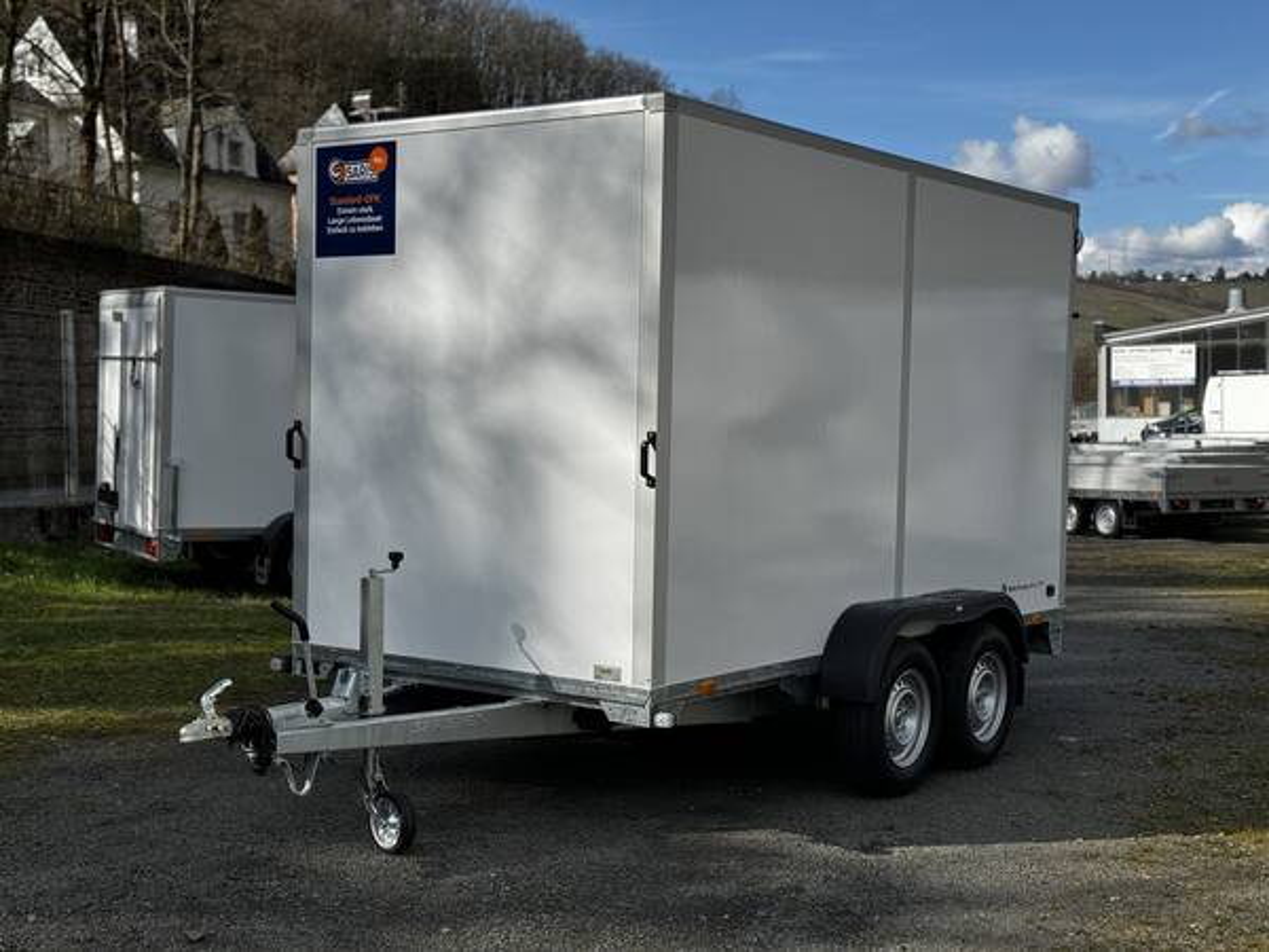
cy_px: 476
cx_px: 634
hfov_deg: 39.7
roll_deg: +1.1
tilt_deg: -1.6
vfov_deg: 30.3
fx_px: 1760
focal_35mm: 48
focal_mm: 6.86
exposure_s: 1/5376
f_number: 1.78
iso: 64
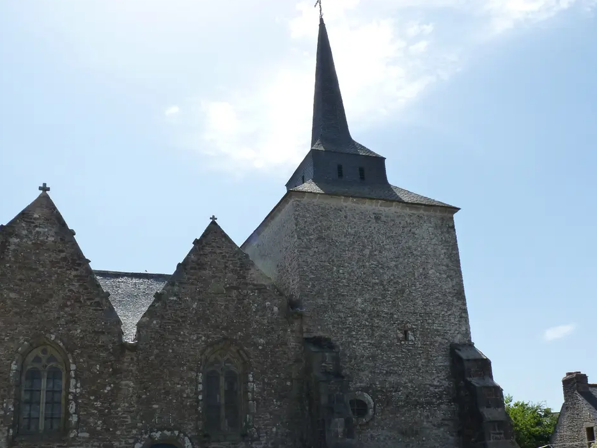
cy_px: 298
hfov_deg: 50.1
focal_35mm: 37
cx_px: 269
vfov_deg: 38.3
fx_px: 638
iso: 125
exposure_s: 1/320
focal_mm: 4.8
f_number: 5.6
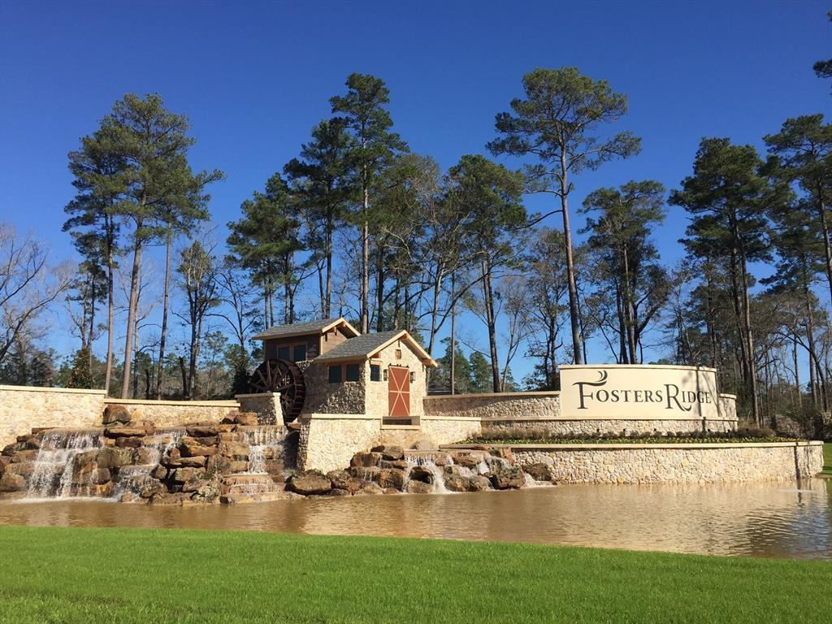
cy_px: 312
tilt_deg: +10.1
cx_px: 416
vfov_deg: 48.2
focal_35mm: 29
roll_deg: +1.0
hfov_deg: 61.7
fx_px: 697
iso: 32
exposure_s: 1/2198
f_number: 2.2
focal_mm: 4.15
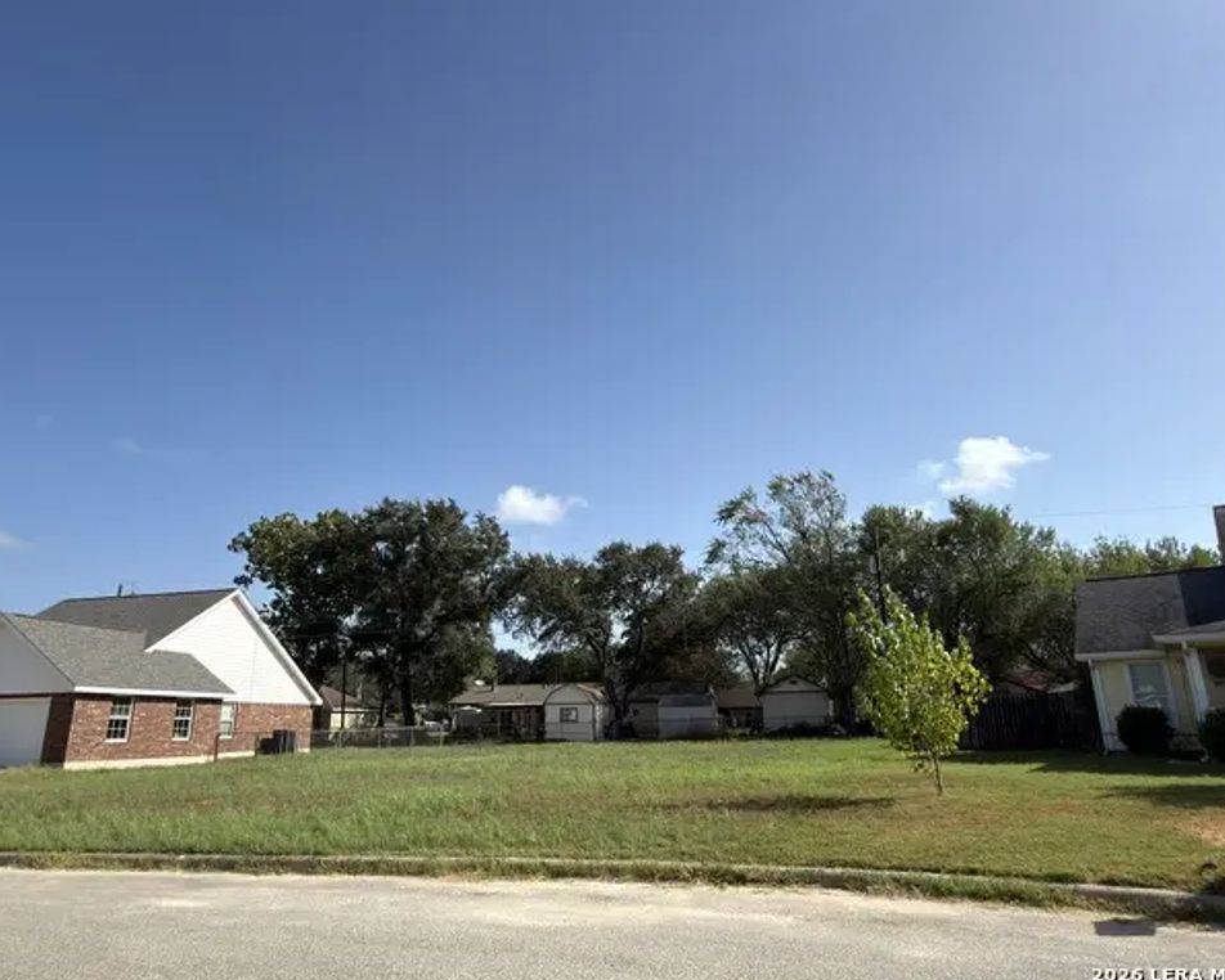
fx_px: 762
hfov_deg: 77.6
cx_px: 596
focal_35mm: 21
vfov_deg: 65.5
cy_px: 493
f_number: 2.2
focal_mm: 2.22
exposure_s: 1/854
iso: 16
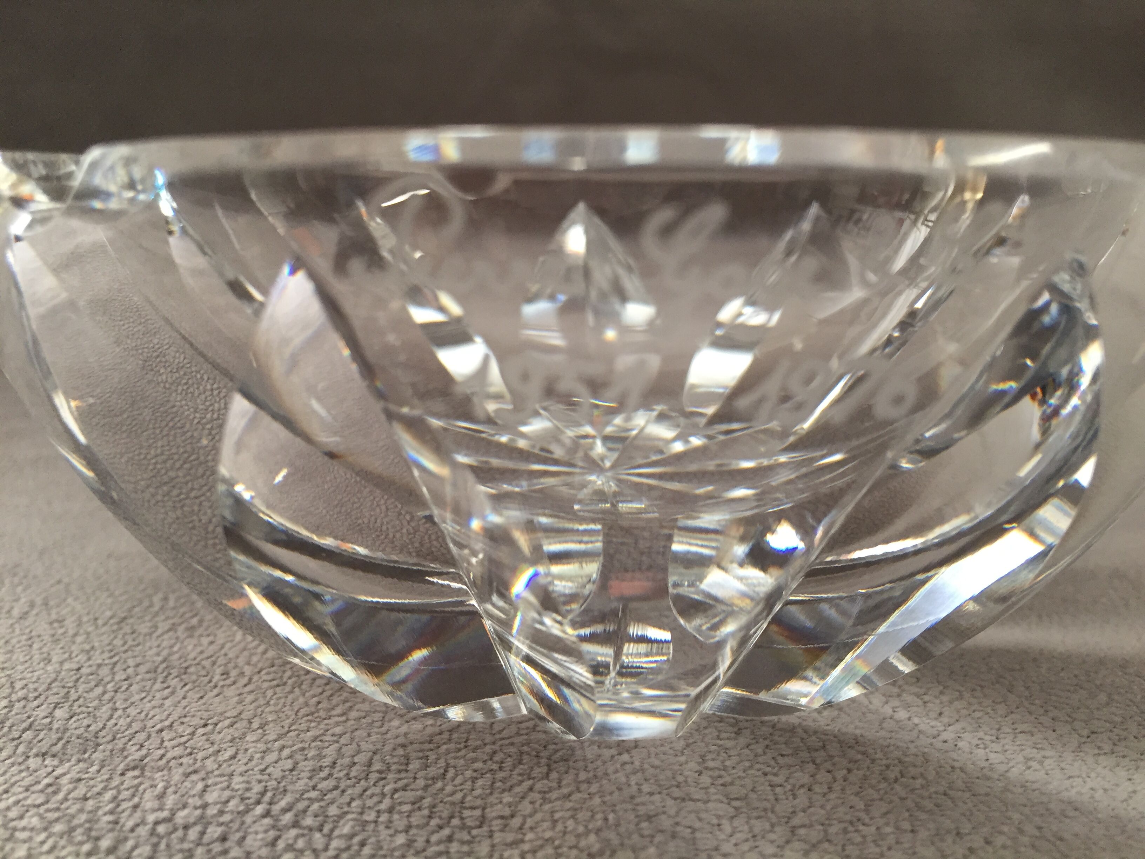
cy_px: 430
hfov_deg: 61.7
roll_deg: -0.9
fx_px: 959
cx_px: 572
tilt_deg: -11.1
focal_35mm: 29
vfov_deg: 48.2
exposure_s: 1/33
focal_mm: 4.15
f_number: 2.2
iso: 80
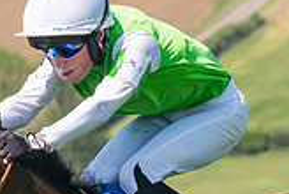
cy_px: 258
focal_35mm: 778
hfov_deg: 2.6
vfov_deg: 1.8
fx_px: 6257
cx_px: 289
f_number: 5
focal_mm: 98
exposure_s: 1/3200
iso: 400
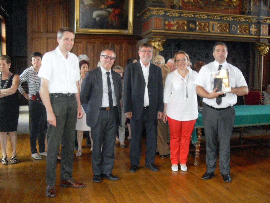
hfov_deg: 50.1
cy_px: 102
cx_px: 135
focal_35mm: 37
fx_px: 289
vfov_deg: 38.7
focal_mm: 6.3
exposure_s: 1/45
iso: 320
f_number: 2.8
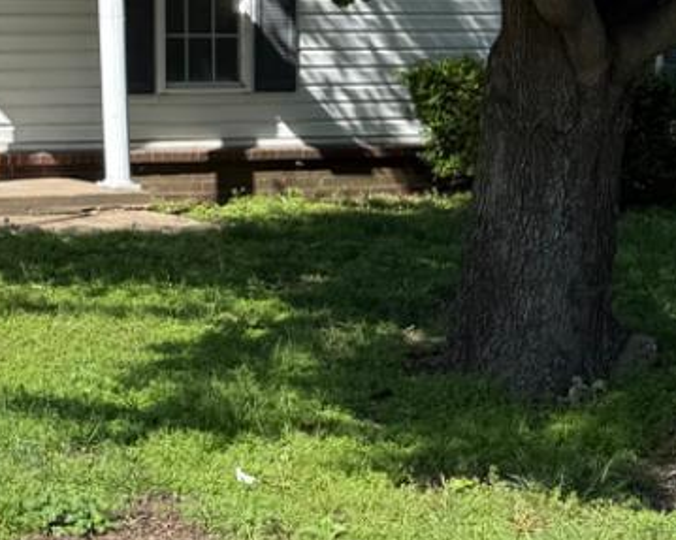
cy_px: -27
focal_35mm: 98
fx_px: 1960
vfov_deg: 15.4
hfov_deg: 16.4
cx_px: -537
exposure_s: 1/2801
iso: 80
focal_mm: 6.76
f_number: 1.78
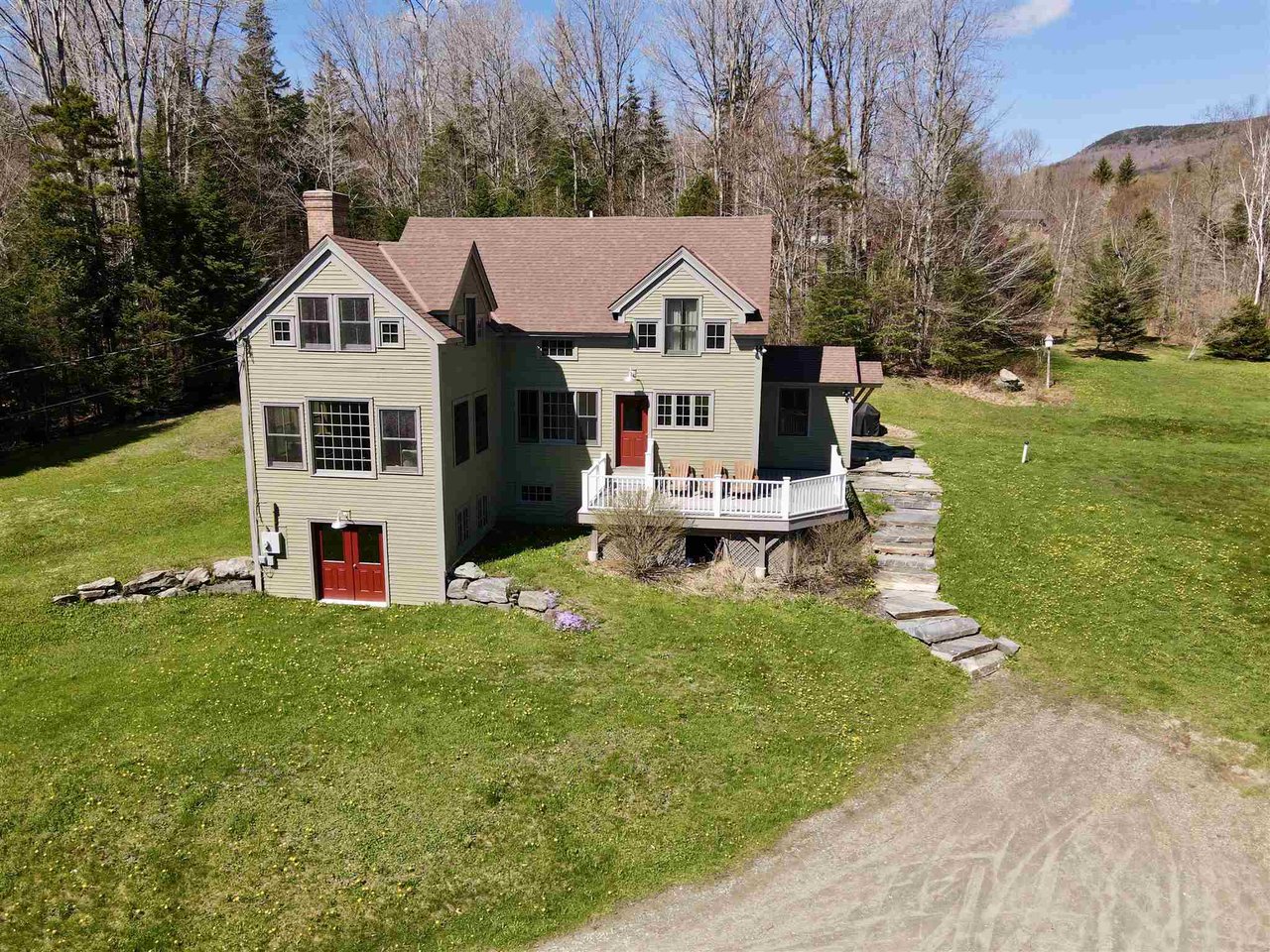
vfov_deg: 56.8
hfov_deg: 71.6
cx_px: 635
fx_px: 881
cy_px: 476
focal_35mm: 24
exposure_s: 1/15
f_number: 2.8
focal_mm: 4.5
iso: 170
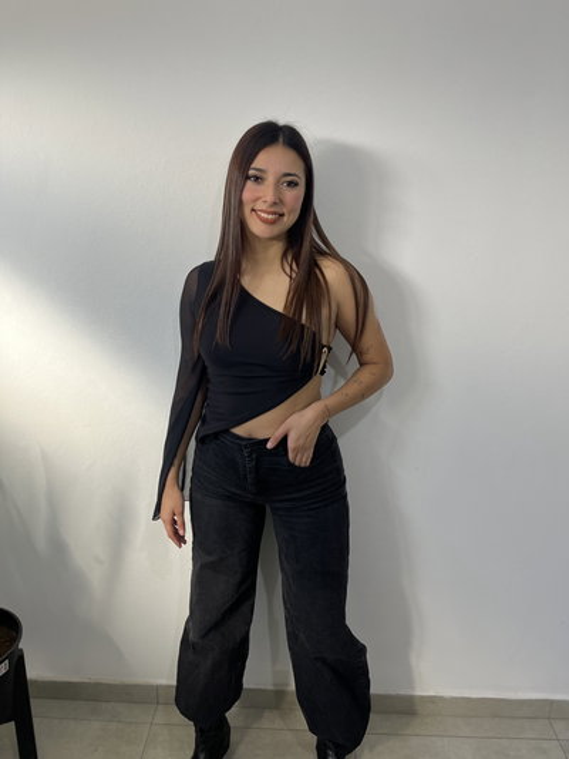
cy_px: 380
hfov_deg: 53.1
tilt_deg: -17.8
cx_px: 284
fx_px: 570
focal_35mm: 26
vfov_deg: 67.3
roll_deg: -0.9
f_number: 1.6
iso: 100
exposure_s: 1/50
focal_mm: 5.1
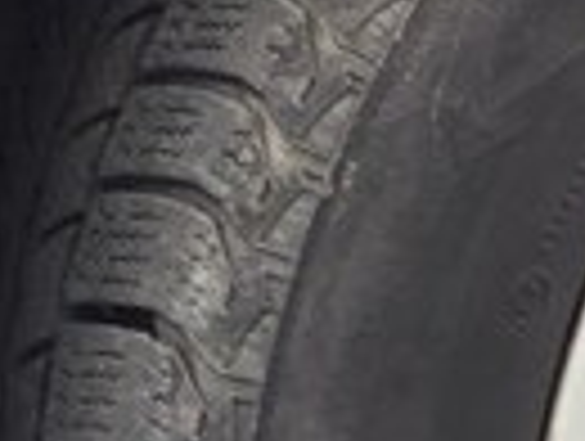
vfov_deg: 10.1
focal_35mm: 147
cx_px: 1188
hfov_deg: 11.9
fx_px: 2489
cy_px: 299
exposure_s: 1/100
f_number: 2.2
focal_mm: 4.15
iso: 32
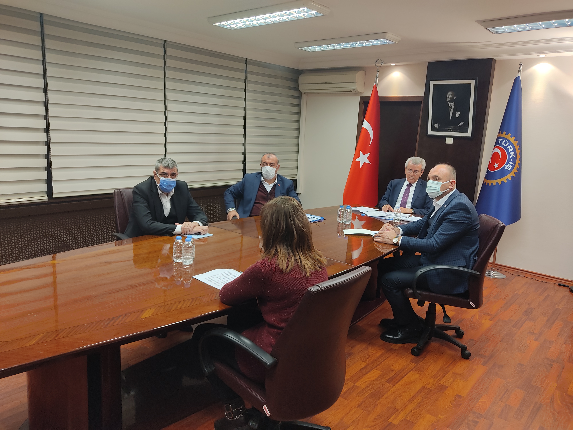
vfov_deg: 53.1
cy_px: 215
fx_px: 430
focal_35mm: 26
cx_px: 286
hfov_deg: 67.3
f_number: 1.79
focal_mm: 4.74
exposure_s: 1/33
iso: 142
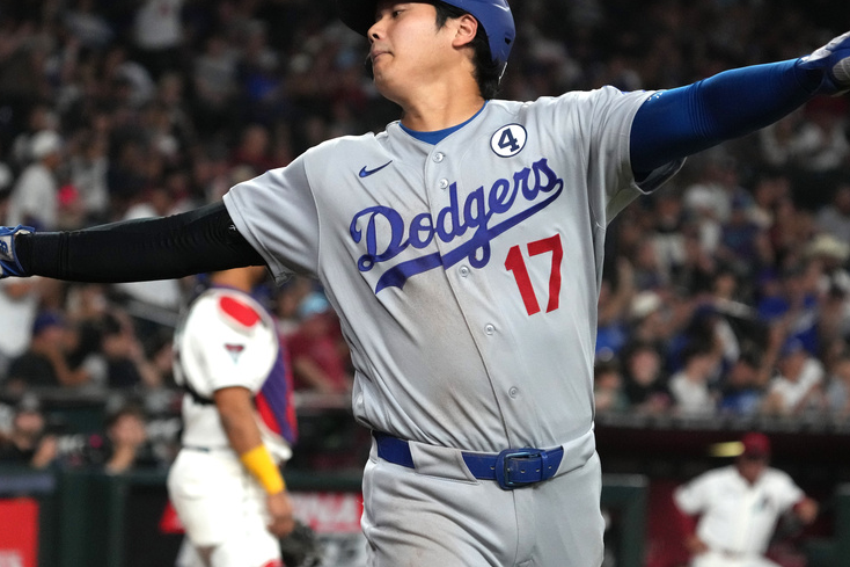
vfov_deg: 4.9
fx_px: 6586
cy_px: 268
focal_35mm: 279
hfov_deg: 7.4
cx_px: 403
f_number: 6.3
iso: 5000
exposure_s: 1/1250
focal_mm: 200
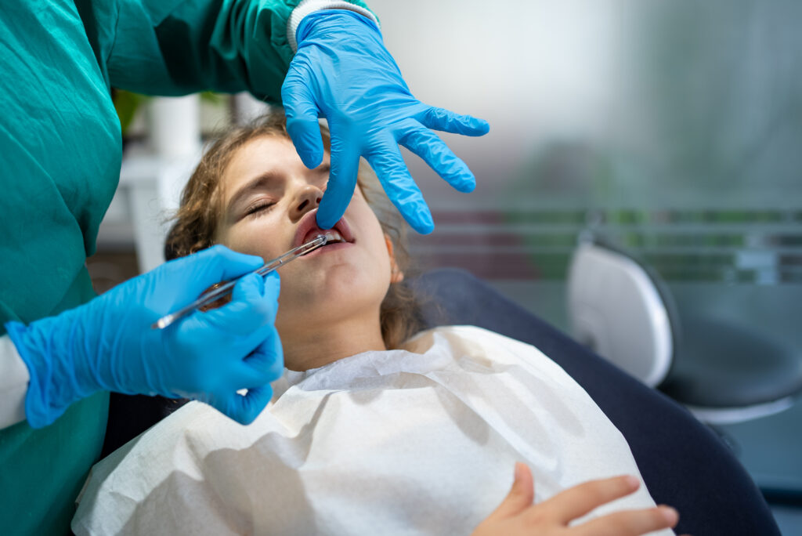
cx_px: 401
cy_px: 268
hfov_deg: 54.4
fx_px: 780
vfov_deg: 37.9
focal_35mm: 35
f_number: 2.2
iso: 100
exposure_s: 1/125
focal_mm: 35
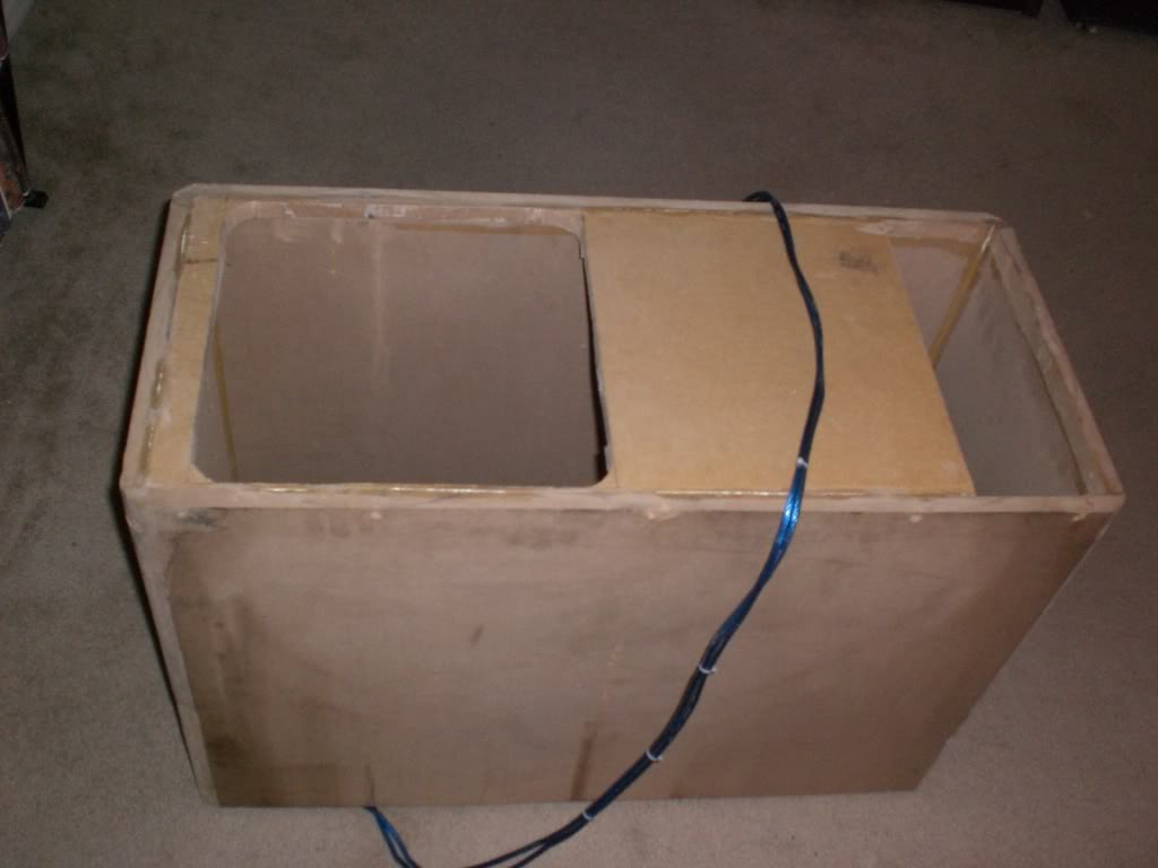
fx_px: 1271
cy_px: 434
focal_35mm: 38
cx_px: 579
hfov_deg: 49.0
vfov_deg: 37.7
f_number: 3.1
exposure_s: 1/30
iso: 200
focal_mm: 6.3
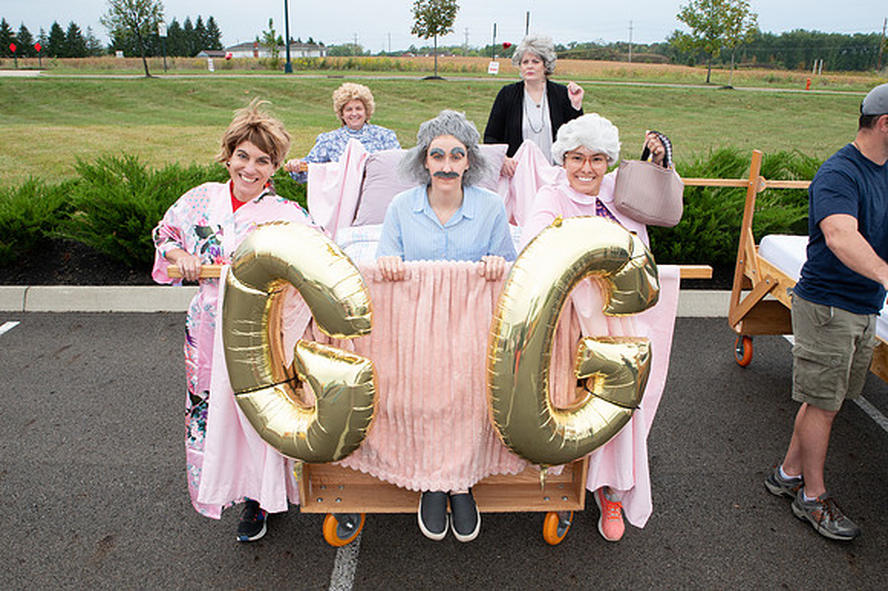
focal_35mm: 29
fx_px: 722
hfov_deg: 63.2
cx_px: 449
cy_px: 304
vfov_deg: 44.5
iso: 640
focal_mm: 24
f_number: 10
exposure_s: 1/200
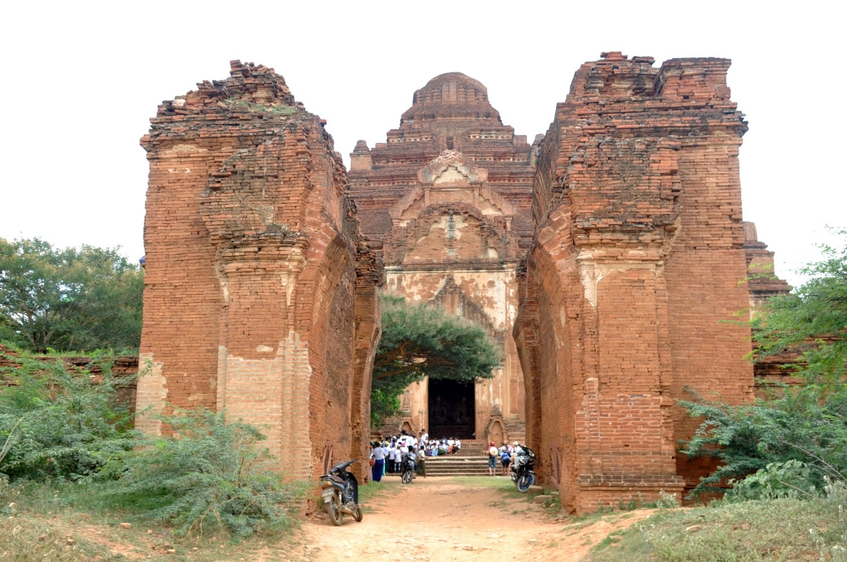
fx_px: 846
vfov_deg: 36.8
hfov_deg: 53.2
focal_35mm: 36
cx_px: 424
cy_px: 281
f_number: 8
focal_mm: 24
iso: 100
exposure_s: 1/40
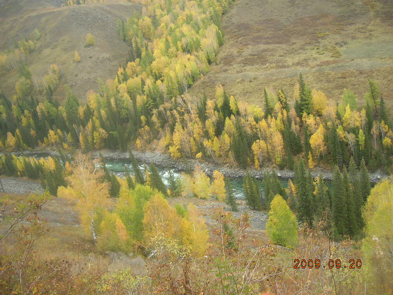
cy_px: 148
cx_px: 196
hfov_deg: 54.0
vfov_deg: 41.8
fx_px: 386
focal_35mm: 34
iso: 50
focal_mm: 5.7
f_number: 2.9
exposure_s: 1/83
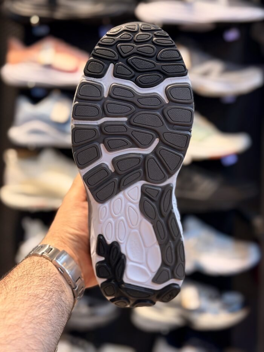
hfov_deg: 30.3
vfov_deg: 39.7
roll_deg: +1.0
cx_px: 132
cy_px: 176
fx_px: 488
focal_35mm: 48
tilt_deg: -9.0
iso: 100
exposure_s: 1/100
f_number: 1.78
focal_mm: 6.76
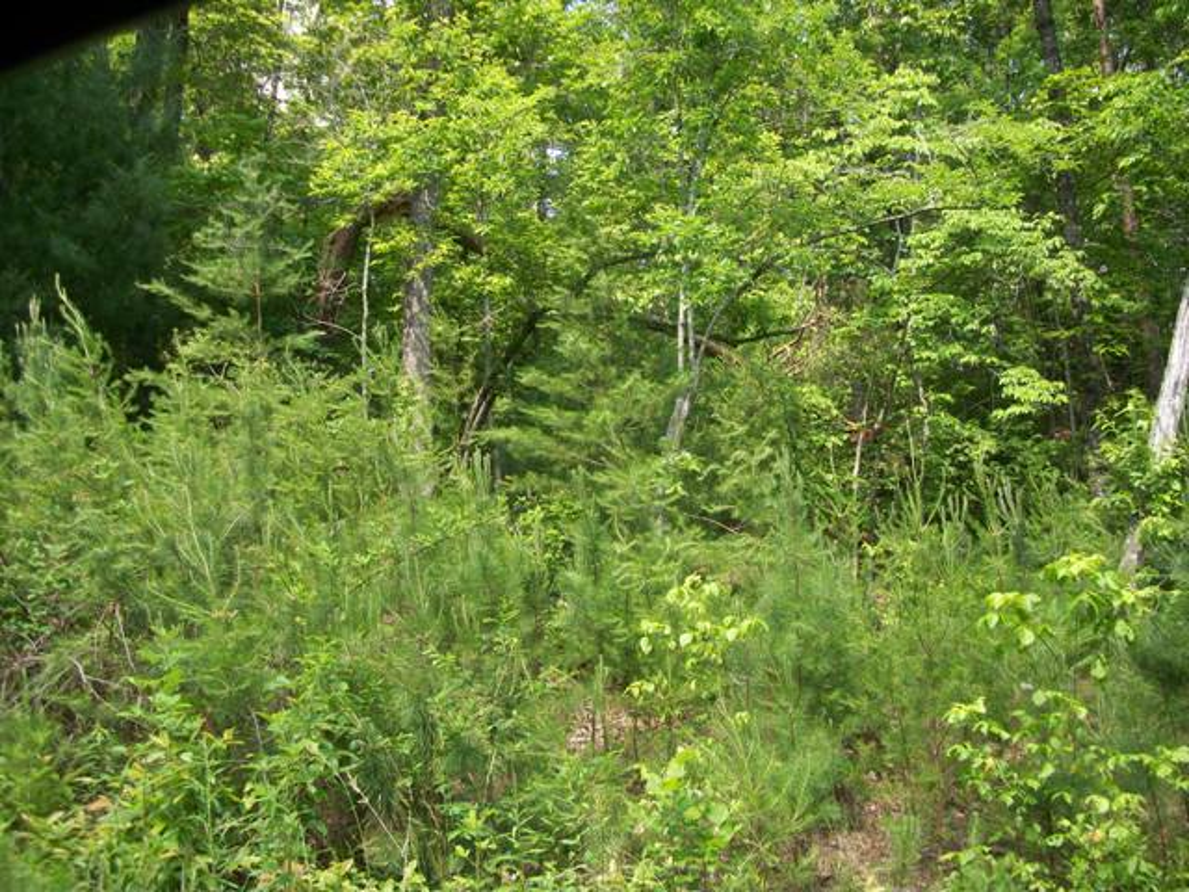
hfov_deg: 56.8
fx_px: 1099
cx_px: 594
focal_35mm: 32
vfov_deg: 44.2
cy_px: 446
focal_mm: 5.7
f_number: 2.9
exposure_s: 1/200
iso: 80
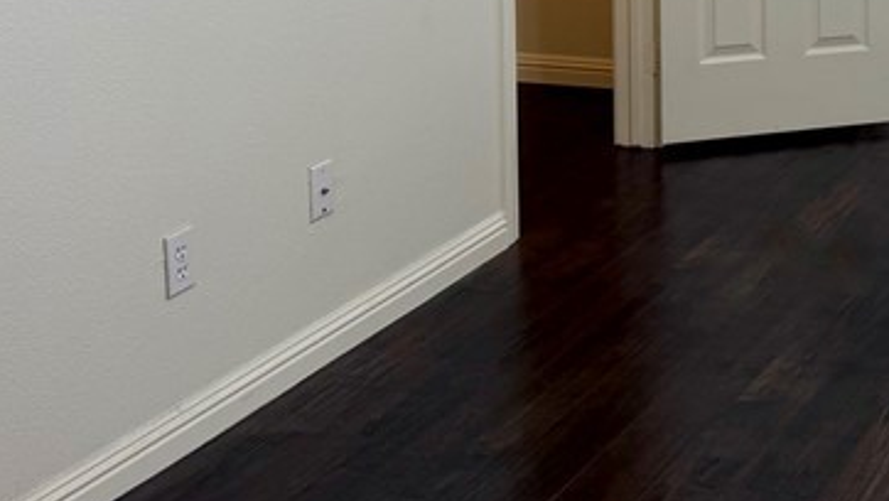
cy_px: -233
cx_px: 1014
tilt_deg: -5.2
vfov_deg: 15.2
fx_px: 1745
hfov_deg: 26.1
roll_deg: +0.3
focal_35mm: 74
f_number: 1.78
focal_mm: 6.76
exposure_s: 1/120
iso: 100
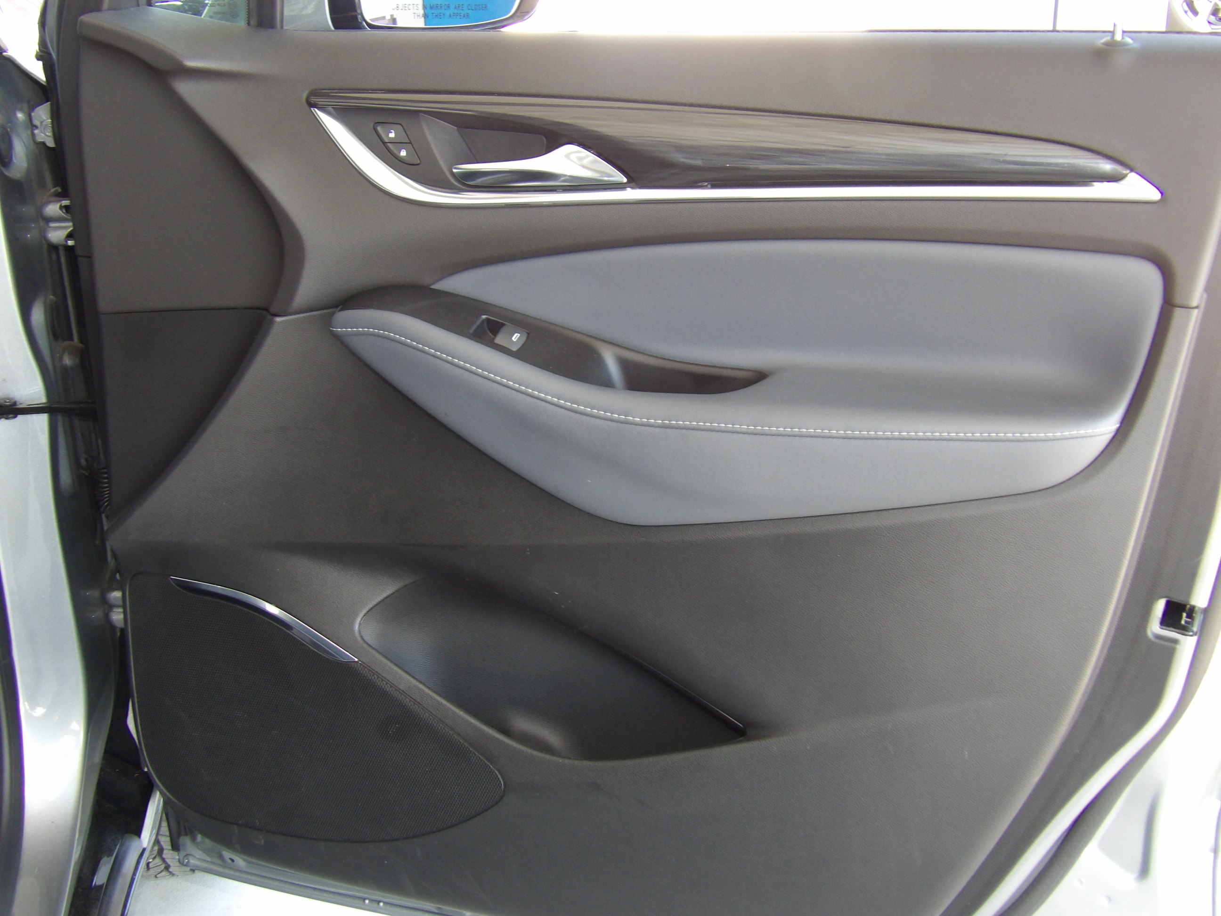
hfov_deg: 41.2
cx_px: 610
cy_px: 458
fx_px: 1623
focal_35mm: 46
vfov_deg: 31.5
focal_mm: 8.2
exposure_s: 1/33
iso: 200
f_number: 3.8
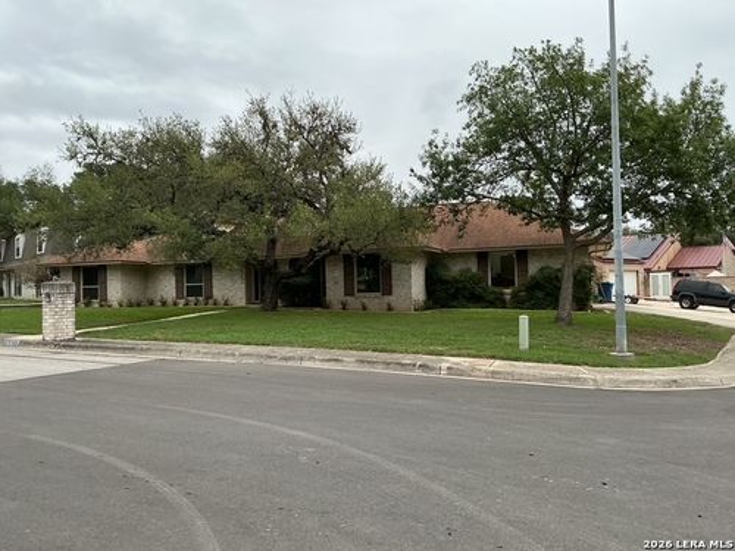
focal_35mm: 29
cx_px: 368
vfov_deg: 48.2
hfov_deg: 61.7
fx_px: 616
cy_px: 276
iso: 25
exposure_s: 1/370
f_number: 1.8
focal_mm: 3
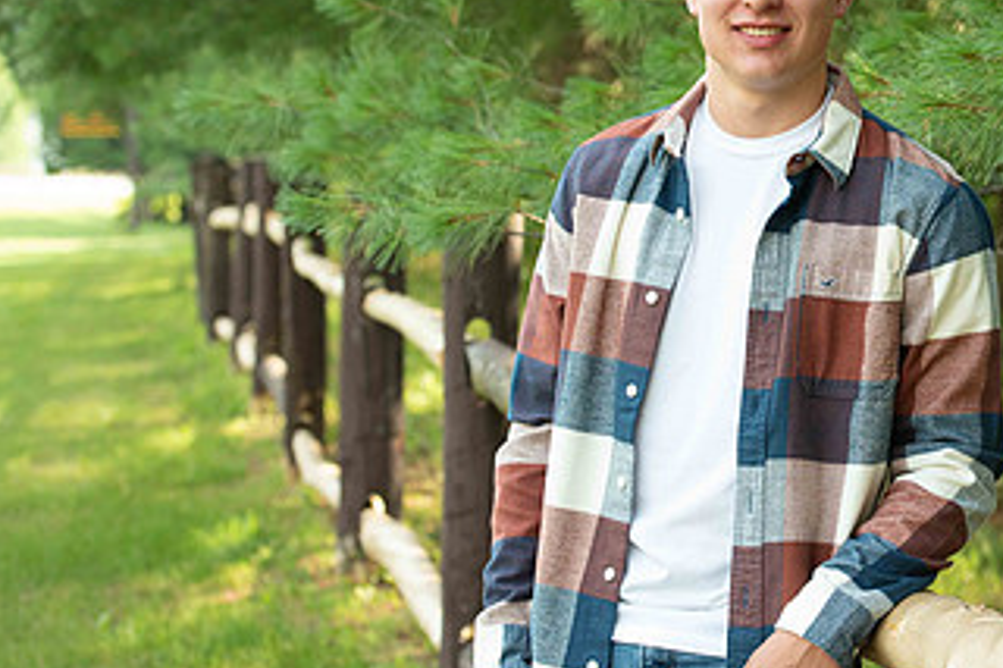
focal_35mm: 127
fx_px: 3536
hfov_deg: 16.0
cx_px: 853
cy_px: 237
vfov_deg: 10.8
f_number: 5
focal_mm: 70
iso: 400
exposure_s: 1/200
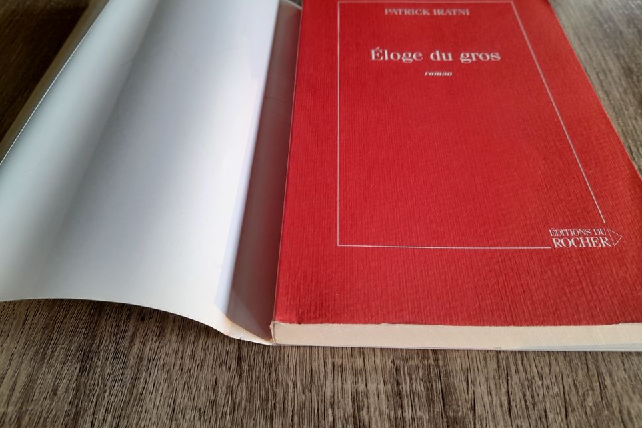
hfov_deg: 67.4
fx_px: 481
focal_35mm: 27
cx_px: 327
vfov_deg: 47.8
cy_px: 189
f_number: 2
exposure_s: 1/50
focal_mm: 4.6
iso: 125
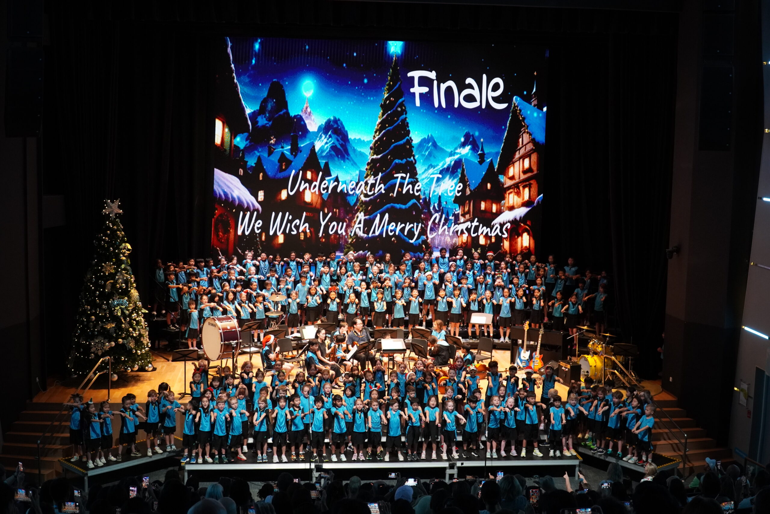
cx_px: 385
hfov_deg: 46.4
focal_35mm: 42
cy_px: 257
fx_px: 898
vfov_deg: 31.9
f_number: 4
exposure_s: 1/160
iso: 1600
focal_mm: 28
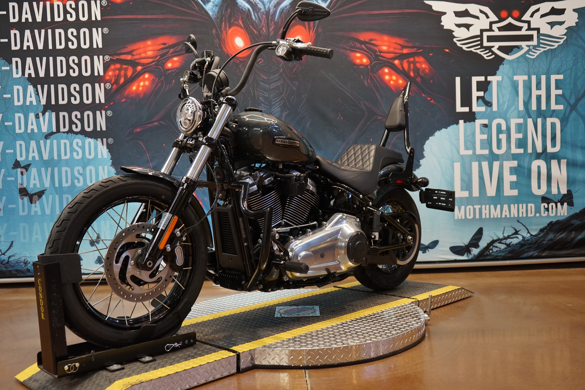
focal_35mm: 33
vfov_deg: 40.0
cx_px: 292
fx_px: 536
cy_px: 195
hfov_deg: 57.2
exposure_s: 1/160
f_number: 4
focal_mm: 33
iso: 1250
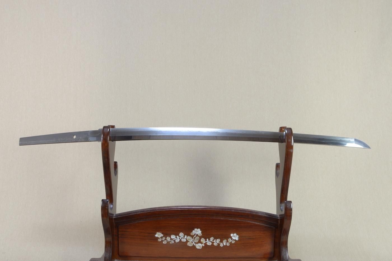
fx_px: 326
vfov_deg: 43.5
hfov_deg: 62.0
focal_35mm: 30
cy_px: 130
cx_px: 196
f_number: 11
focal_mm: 20
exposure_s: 1/1.6
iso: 400
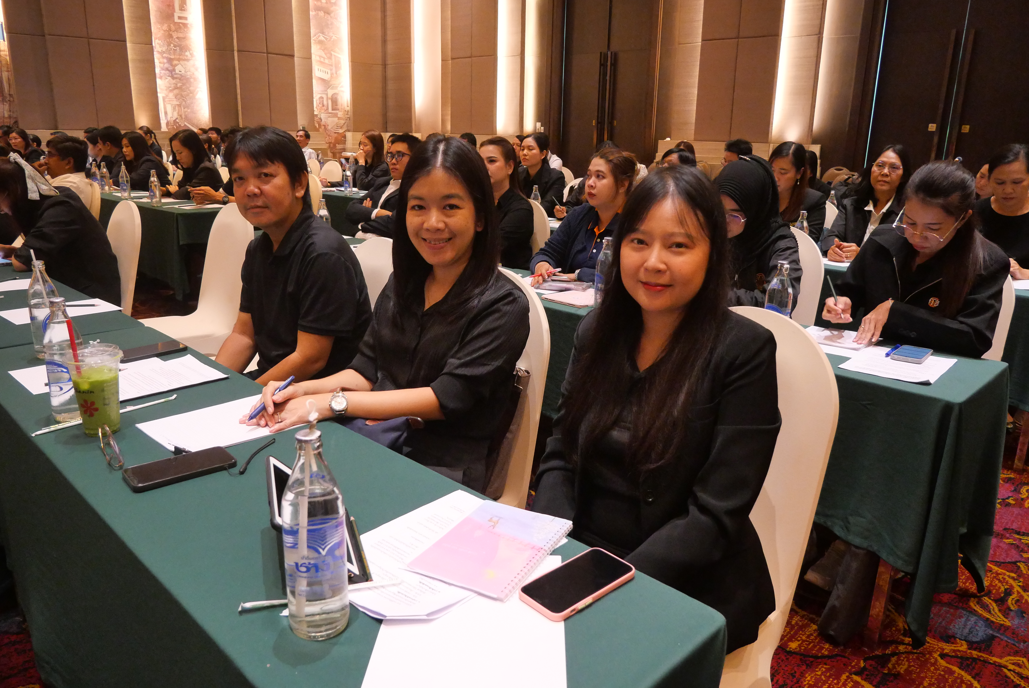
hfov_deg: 73.7
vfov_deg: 53.2
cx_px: 514
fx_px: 686
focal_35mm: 24
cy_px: 344
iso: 3200
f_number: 4
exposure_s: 1/125
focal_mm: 12
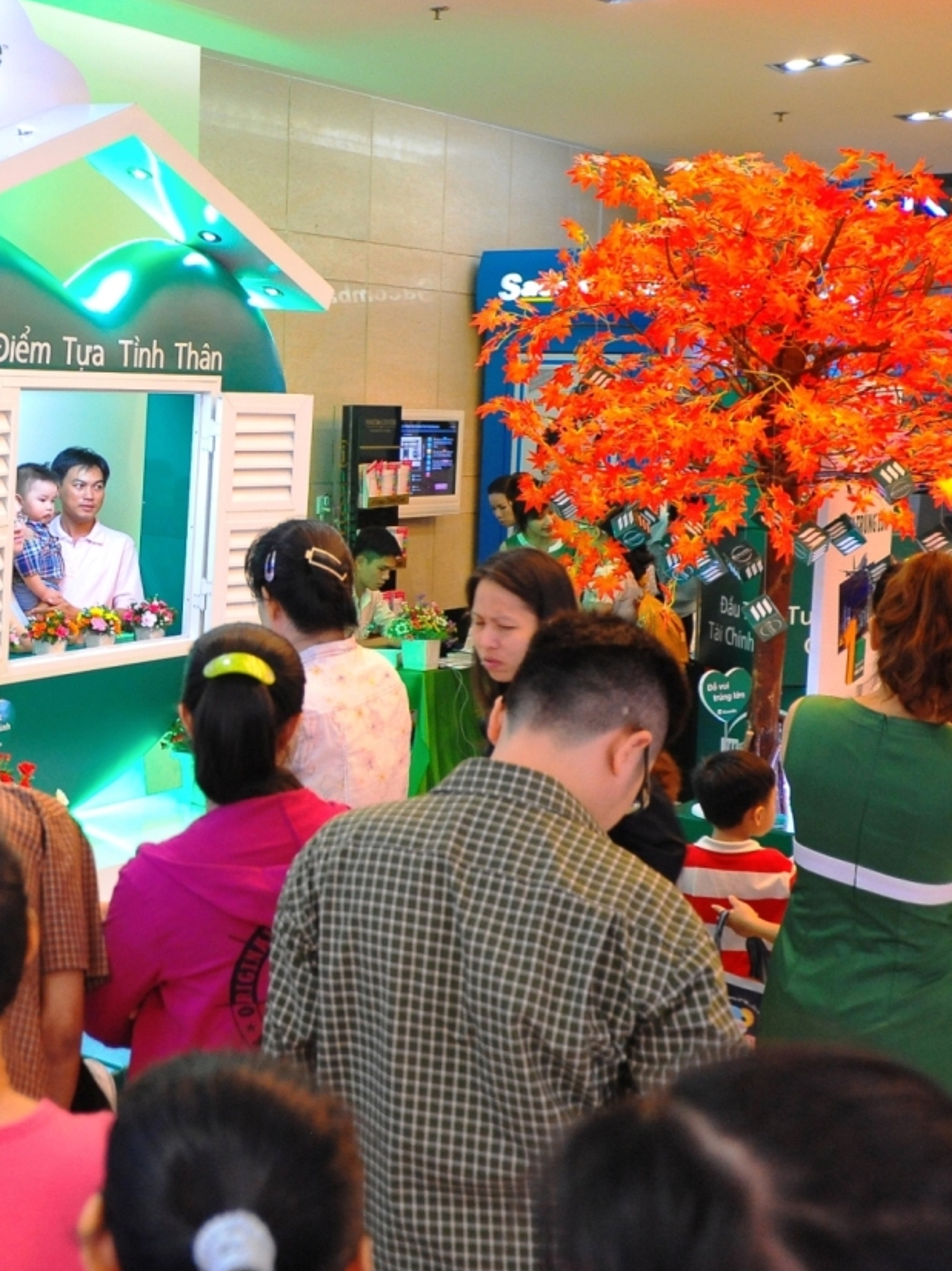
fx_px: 1614
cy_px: 627
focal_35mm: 44
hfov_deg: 30.8
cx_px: 30
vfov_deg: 43.0
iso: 3200
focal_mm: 30
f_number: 3.3
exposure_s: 1/100
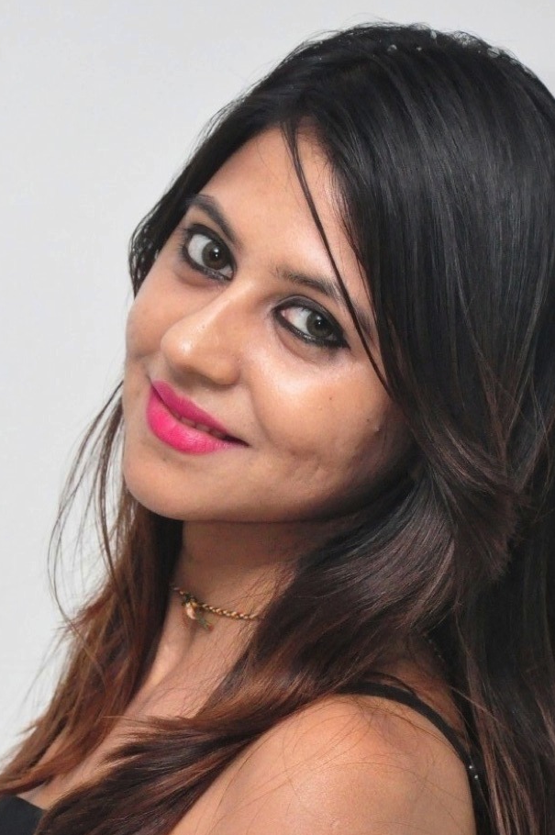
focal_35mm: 191
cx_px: 203
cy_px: 683
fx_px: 4425
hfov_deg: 7.2
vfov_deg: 10.7
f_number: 6.3
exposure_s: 1/125
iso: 3200
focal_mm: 70
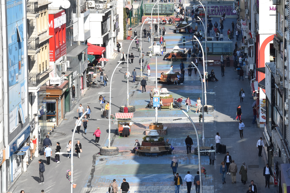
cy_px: 73
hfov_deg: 13.1
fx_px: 1262
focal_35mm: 157
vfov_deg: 8.8
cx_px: 183
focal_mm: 75
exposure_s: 1/800
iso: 800
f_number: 14
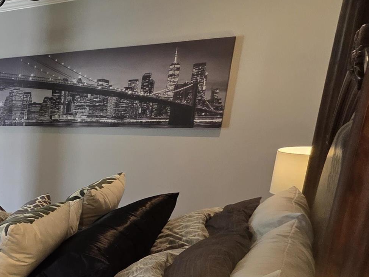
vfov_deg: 34.2
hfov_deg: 28.4
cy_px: 215
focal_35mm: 41
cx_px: -191
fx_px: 437
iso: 200
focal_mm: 2.2
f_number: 1.9
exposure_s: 1/120
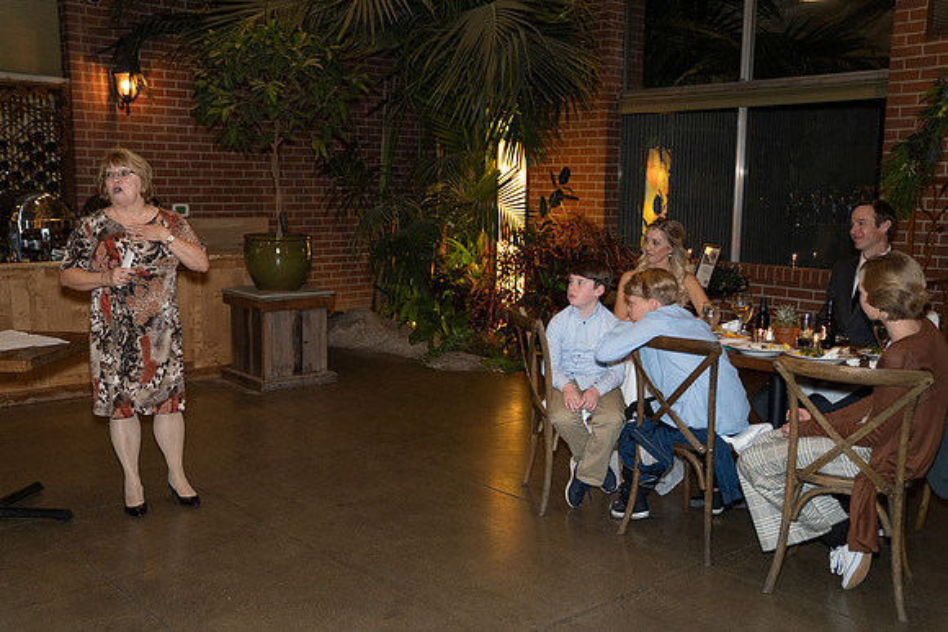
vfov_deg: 36.0
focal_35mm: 37
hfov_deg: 51.9
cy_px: 316
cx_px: 474
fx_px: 975
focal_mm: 37
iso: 2000
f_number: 2.8
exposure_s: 1/125
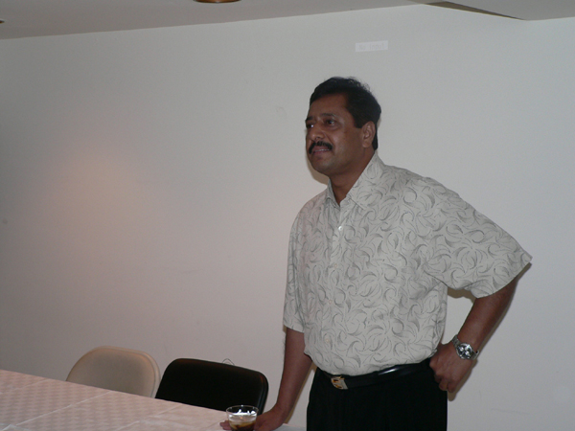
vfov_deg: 27.0
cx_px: 288
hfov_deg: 35.5
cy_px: 216
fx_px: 897
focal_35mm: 54
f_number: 2.8
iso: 100
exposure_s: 1/80
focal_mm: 8.9
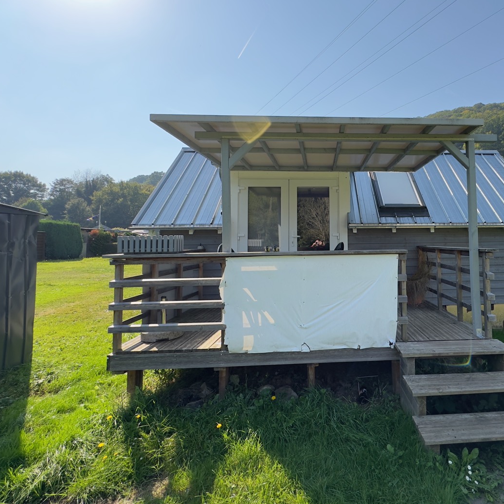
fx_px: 313
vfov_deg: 77.4
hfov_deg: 74.9
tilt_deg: +3.9
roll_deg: +0.3
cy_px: 224
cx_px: 342
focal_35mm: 19
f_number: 2.2
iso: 40
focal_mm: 2.22
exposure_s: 1/769
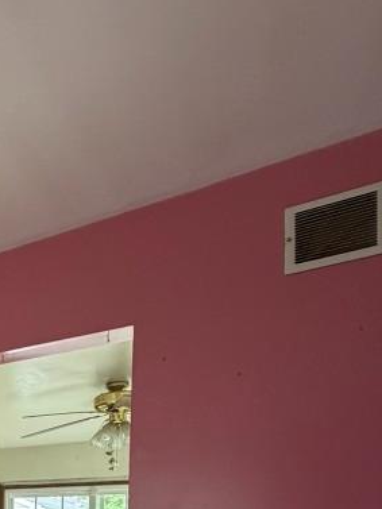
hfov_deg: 29.2
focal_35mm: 38
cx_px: -135
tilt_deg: +3.8
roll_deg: -2.3
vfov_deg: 41.0
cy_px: 536
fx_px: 559
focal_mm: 2.22
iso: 320
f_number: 2.2
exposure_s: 1/98
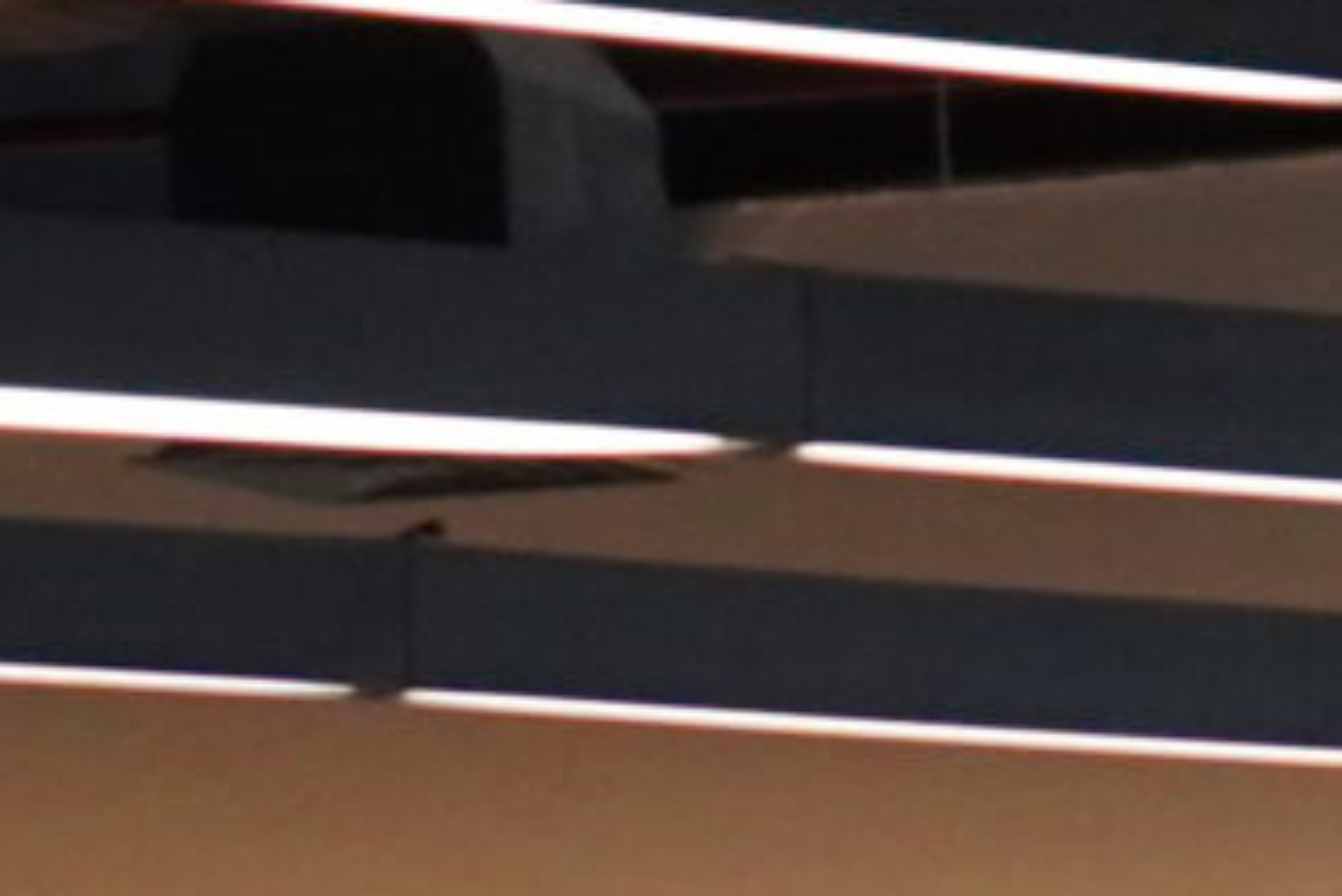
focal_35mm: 334
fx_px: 12456
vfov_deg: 4.1
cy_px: 1761
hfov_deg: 6.2
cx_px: 896
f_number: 3.5
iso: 2500
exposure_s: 1/160
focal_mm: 28
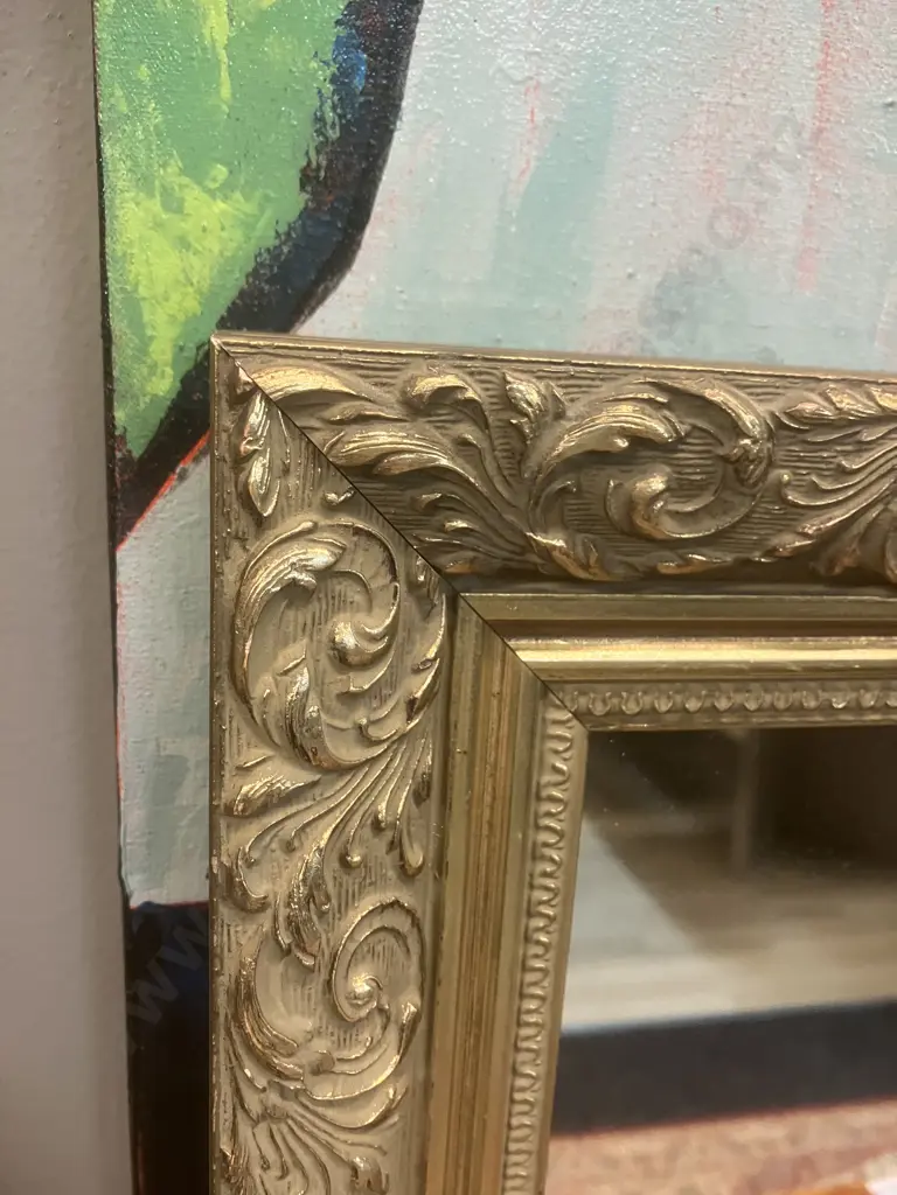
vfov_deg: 63.4
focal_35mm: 28
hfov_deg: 49.7
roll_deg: -4.2
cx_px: 448
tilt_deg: -14.4
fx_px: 967
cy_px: 598
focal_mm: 3.99
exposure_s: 1/50
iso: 200
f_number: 1.8
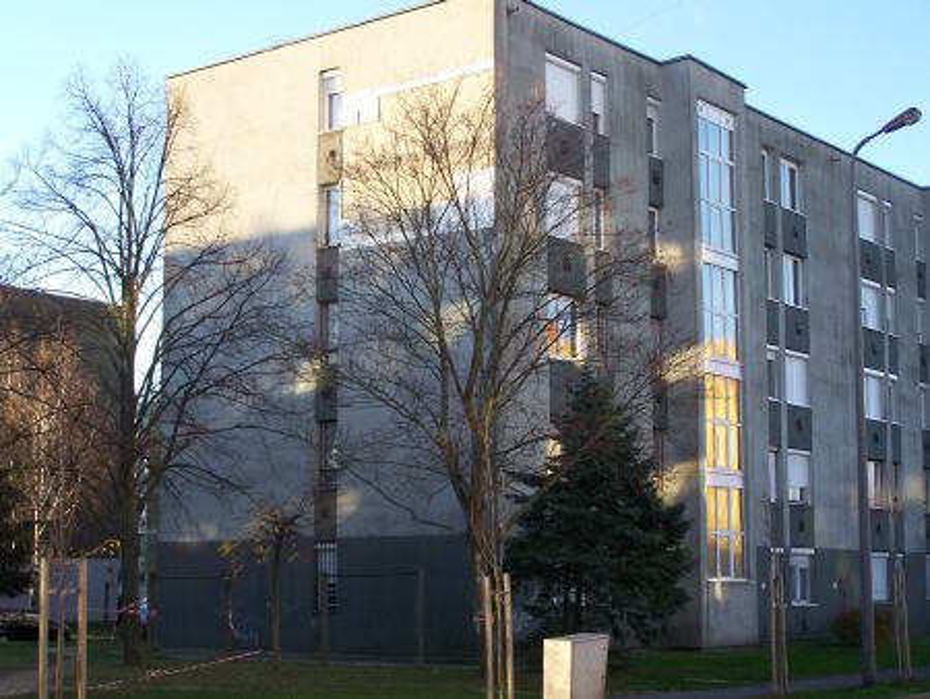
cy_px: 350
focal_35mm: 64
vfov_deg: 23.0
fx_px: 1720
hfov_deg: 30.3
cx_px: 465
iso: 64
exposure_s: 1/125
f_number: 3.2
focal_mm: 10.7
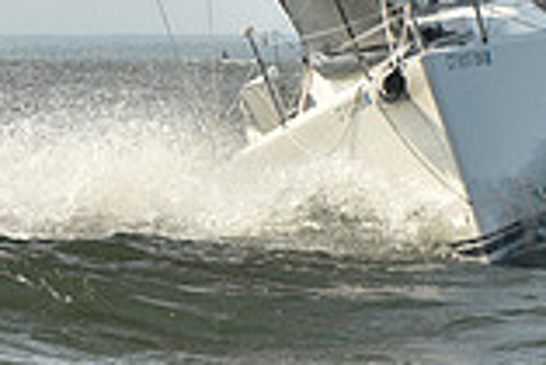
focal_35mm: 442
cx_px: 289
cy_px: 43
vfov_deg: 3.1
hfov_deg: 4.7
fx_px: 6710
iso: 250
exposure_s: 1/800
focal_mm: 120
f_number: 9
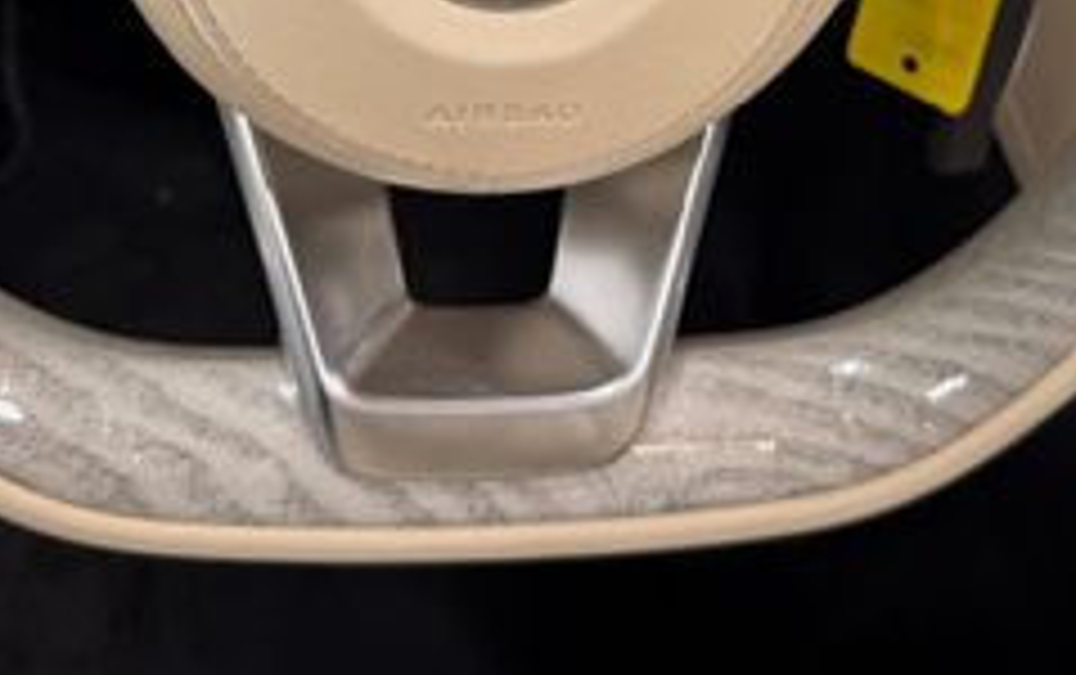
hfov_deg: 30.2
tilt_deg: -33.8
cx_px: 576
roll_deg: -6.9
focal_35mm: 68
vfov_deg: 17.2
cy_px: -364
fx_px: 1996
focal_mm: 6.76
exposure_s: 1/128
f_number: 1.78
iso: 50
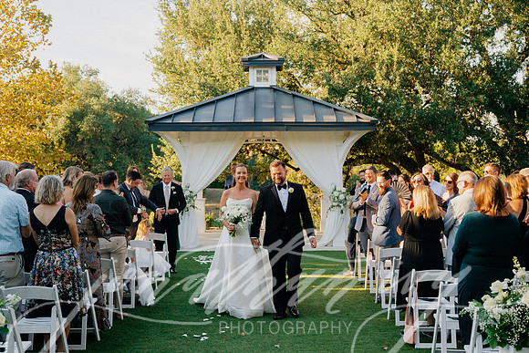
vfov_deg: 28.3
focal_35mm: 48
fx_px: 700
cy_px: 176
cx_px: 269
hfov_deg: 41.4
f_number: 4
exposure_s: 1/1600
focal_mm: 46
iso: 400
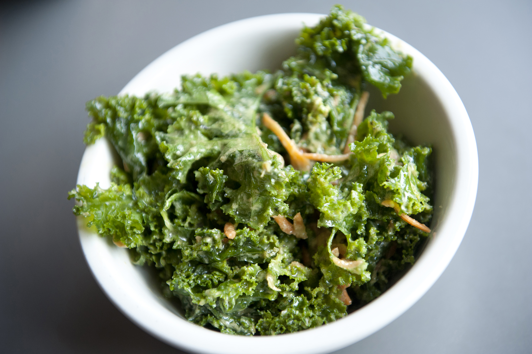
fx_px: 1034
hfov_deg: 28.9
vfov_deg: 19.4
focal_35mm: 70
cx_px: 266
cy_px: 177
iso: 1250
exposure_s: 1/1250
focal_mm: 70
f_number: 3.5
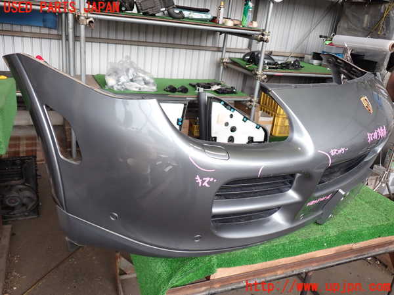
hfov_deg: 60.0
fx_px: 341
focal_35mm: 30
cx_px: 197
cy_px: 148
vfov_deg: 46.8
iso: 100
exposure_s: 1/125
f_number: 2.3
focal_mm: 5.4
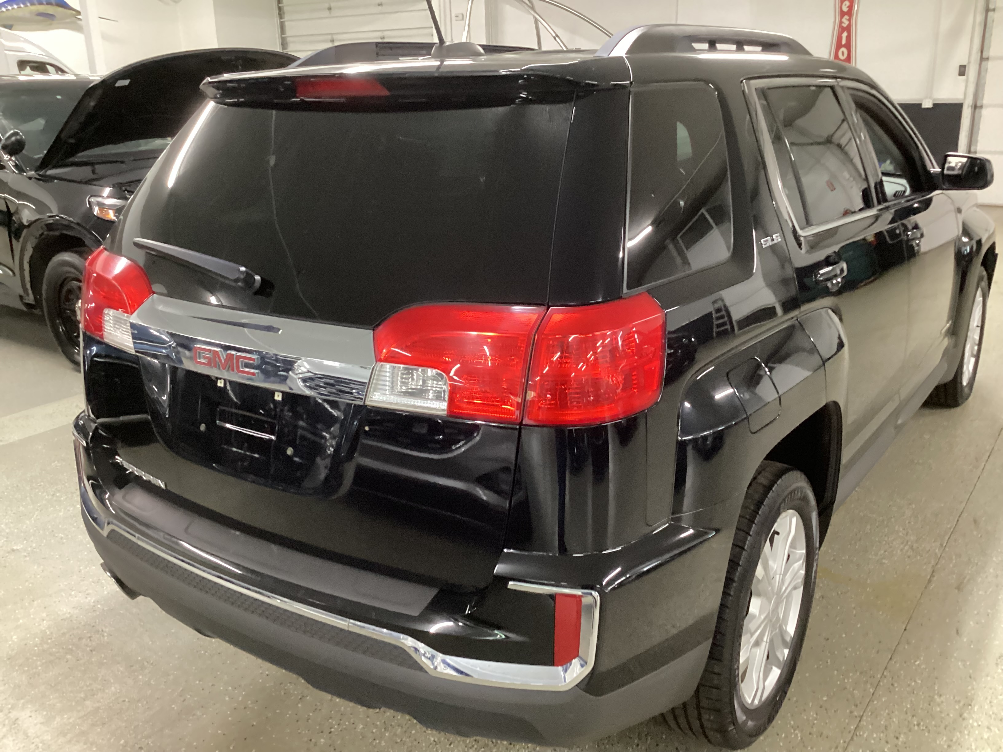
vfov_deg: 45.4
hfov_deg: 58.4
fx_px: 898
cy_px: 376
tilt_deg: -19.7
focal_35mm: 31
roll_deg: +0.2
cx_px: 502
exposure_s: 1/30
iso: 500
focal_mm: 3.3
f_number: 2.4
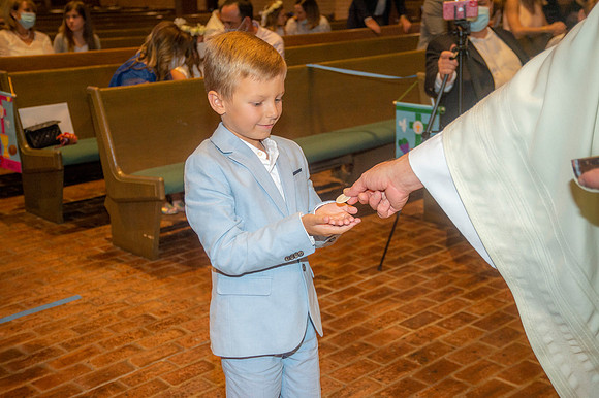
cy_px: 199
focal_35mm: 50
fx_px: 831
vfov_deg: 27.0
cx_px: 300
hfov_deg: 39.6
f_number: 5.6
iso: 1600
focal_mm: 50
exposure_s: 1/200
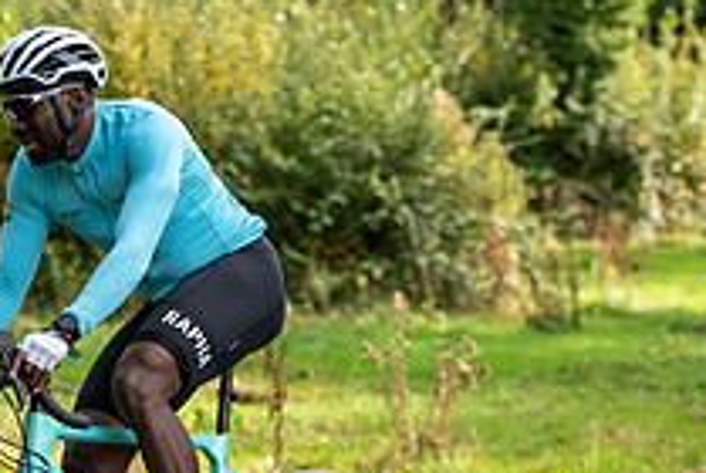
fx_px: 3810
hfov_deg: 10.5
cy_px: 258
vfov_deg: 7.1
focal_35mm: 194
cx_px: 51
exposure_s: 1/800
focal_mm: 70
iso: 200
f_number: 3.2
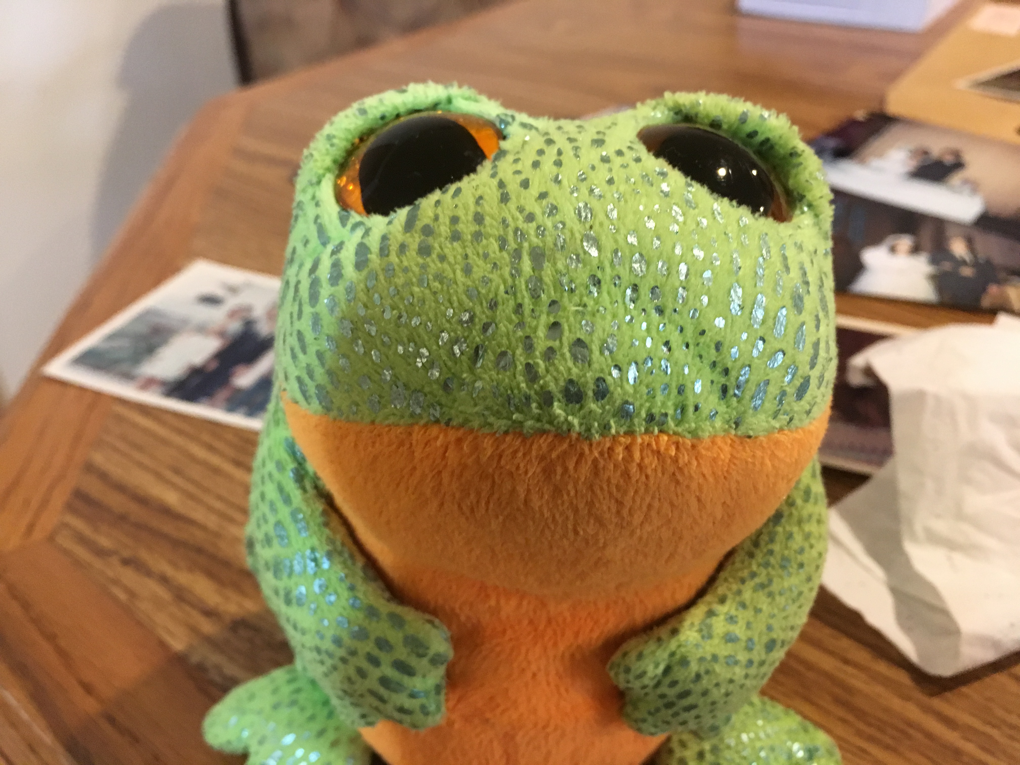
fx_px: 855
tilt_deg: -32.6
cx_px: 510
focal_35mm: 29
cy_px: 382
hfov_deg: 61.7
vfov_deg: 48.2
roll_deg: +2.2
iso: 200
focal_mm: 4.15
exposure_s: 1/20
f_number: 2.2
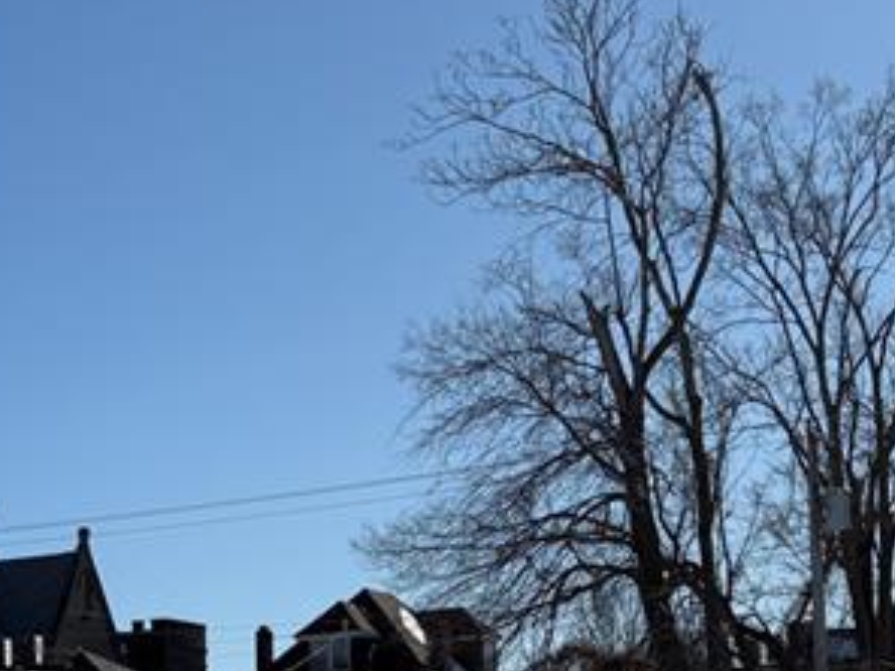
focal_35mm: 90
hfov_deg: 20.9
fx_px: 2327
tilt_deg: -1.9
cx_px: -39
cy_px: 934
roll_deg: +2.6
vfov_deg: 15.4
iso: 32
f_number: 1.6
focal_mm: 5.96
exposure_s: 1/10101
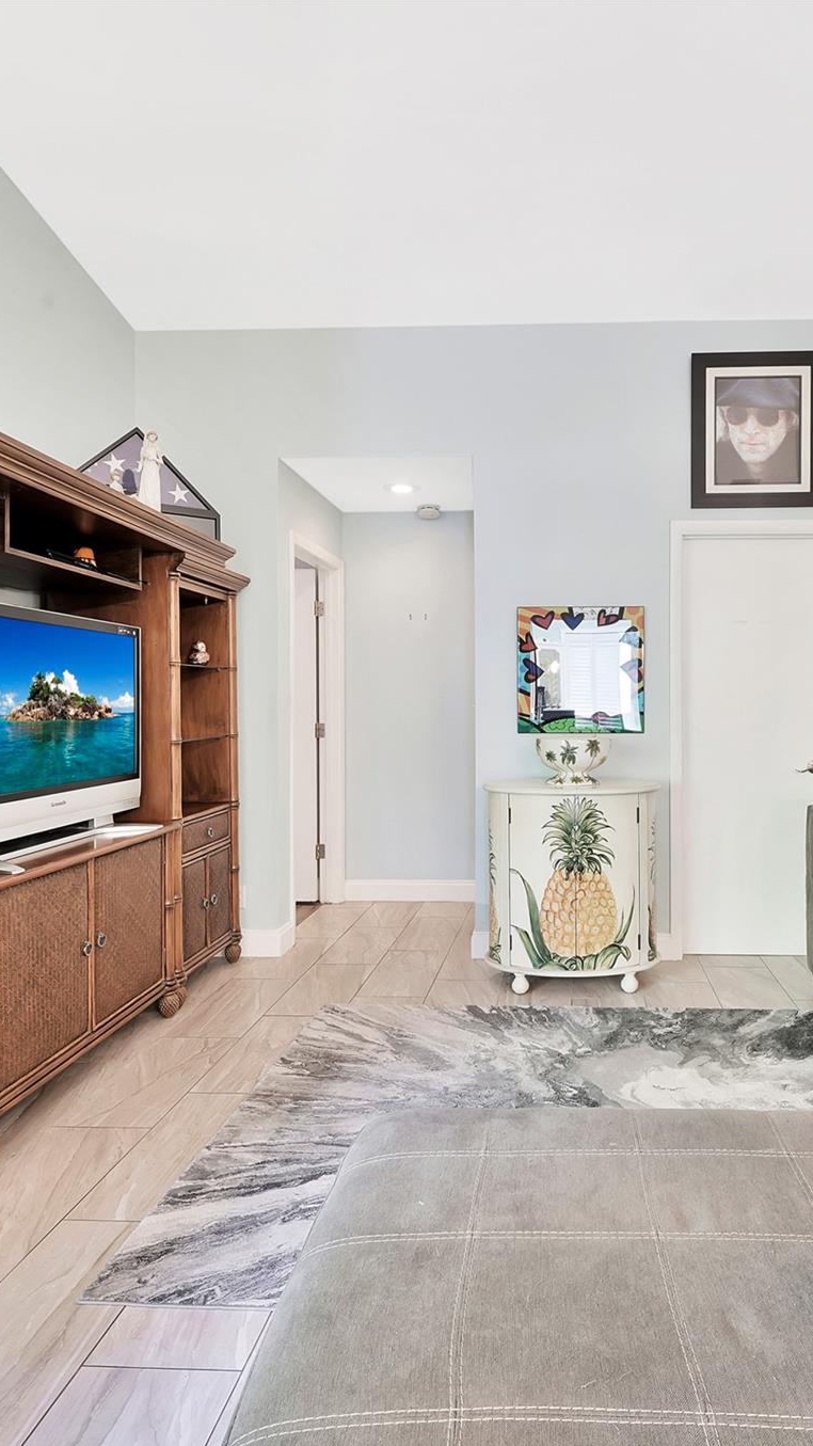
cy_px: 726
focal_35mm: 19
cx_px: 549
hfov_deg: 56.9
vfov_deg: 89.6
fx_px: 728
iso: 200
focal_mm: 12
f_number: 13
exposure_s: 1/1.43
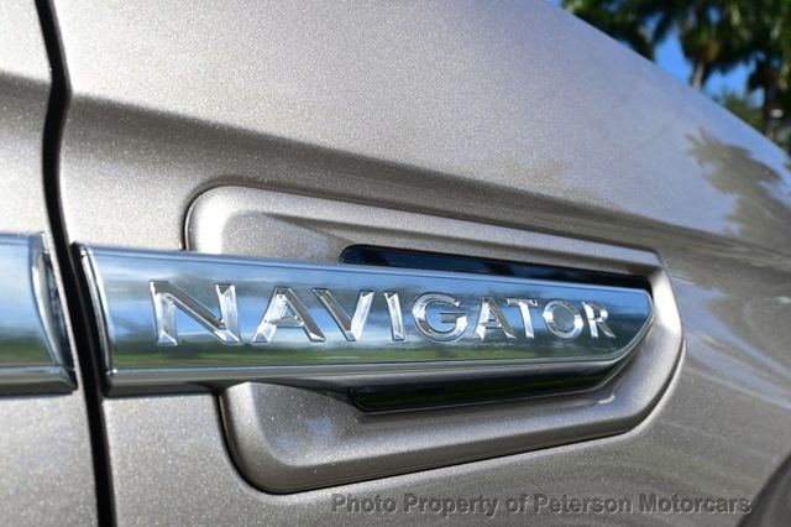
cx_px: 396
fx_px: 922
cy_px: 264
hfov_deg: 46.4
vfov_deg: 31.9
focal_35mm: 42
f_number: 9
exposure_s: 1/320
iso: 100
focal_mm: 28
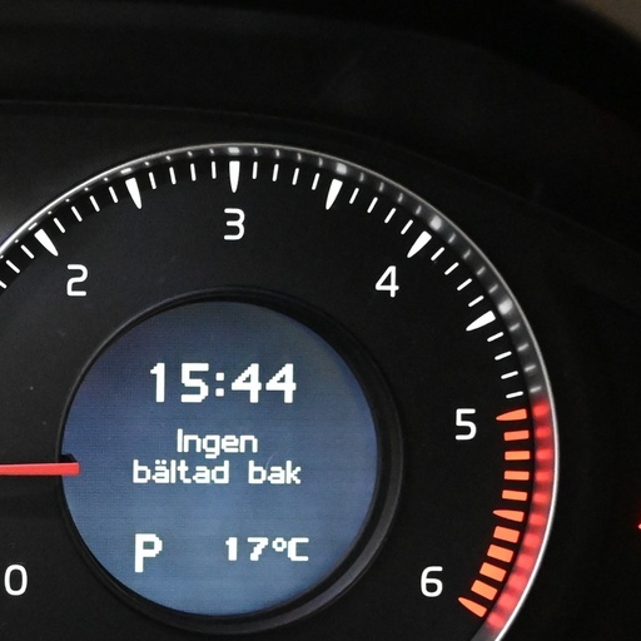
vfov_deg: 21.9
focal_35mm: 79
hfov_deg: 20.7
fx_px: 1648
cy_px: 448
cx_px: -100
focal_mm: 19.5
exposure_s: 1/60
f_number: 3.8
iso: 6400
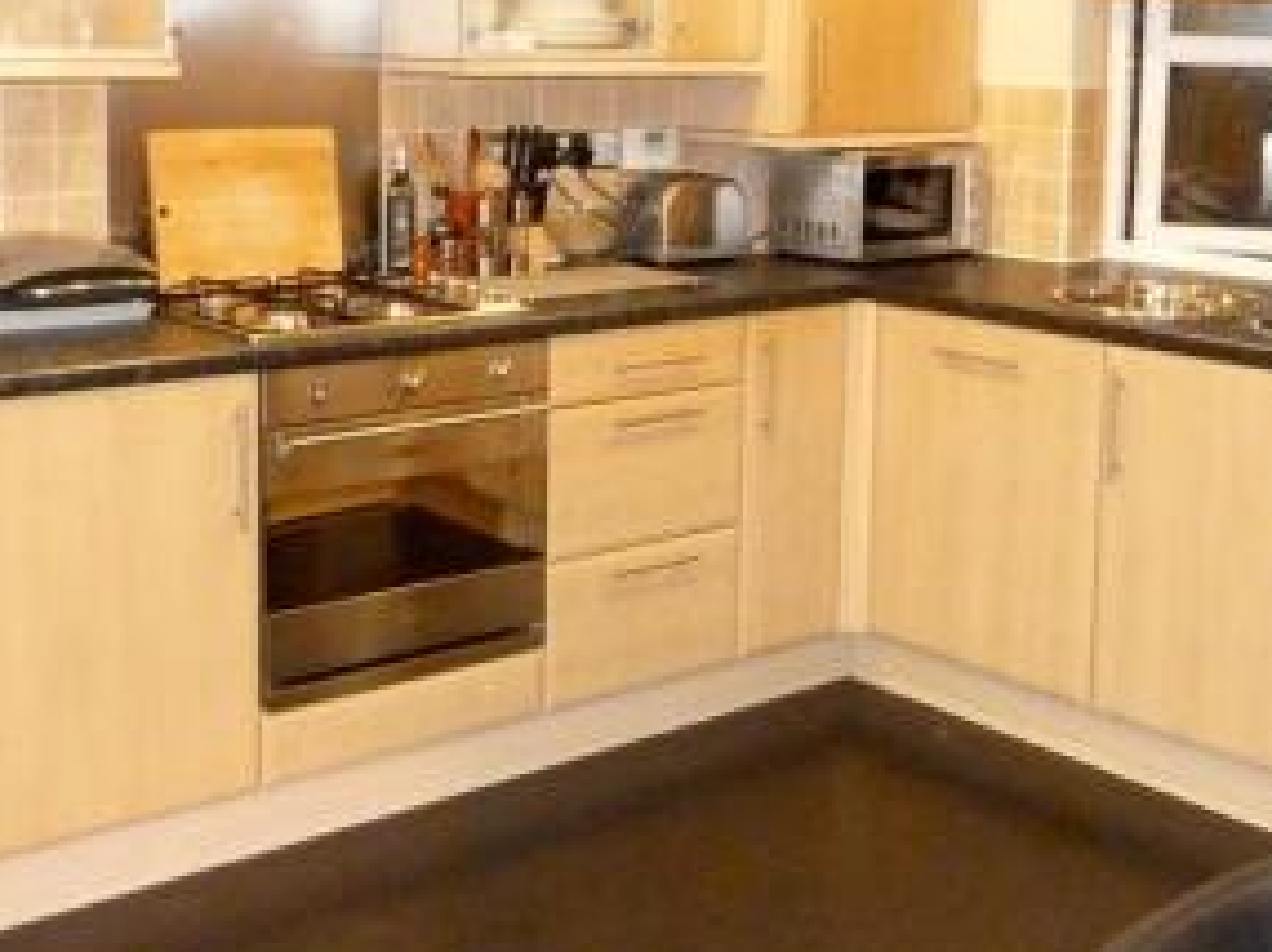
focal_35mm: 51
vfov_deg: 28.2
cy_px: 278
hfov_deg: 37.5
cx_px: 714
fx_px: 1872
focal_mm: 4.5
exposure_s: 1/8
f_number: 2.8
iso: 800
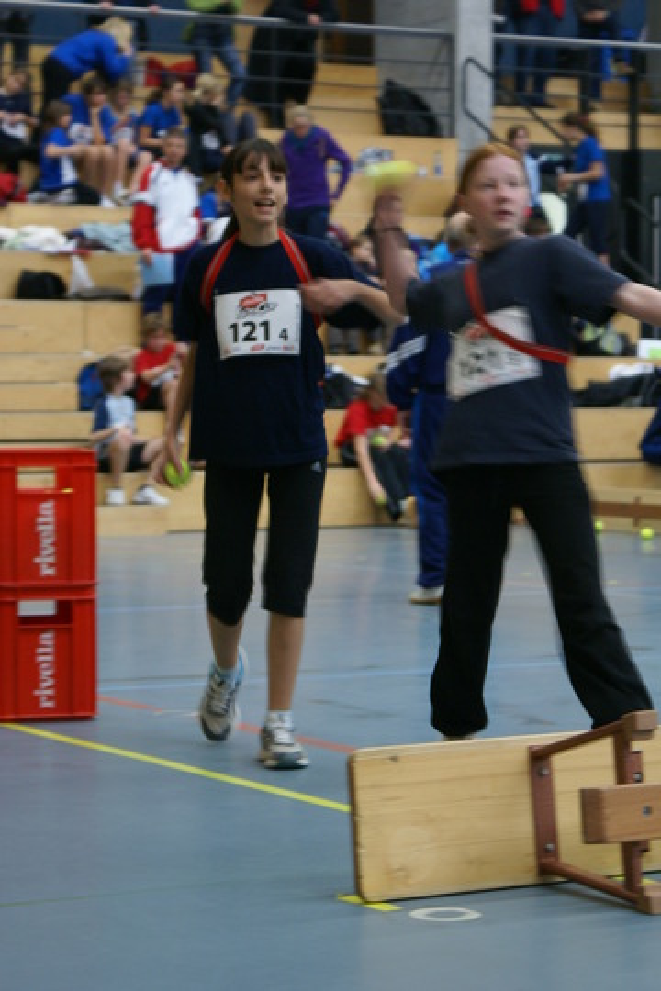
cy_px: 496
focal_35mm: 105
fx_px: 2892
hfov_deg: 13.0
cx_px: 330
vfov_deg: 19.5
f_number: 5.6
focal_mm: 70
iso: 400
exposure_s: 1/20
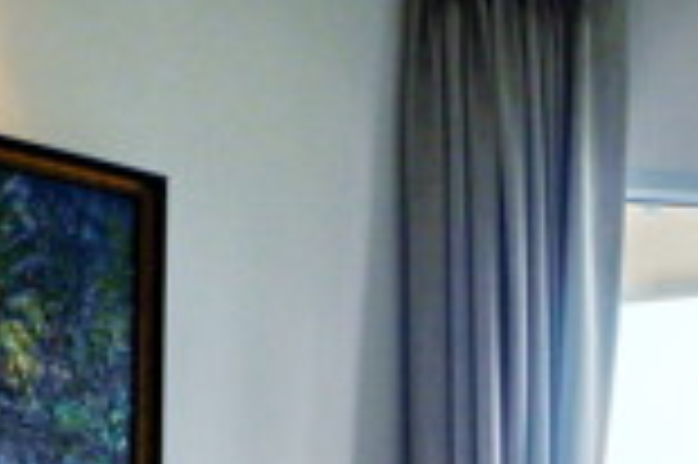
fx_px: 2402
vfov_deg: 10.5
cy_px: 779
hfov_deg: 15.7
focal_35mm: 124
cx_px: 896
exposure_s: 1/220
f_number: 8
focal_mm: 21.1
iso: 200
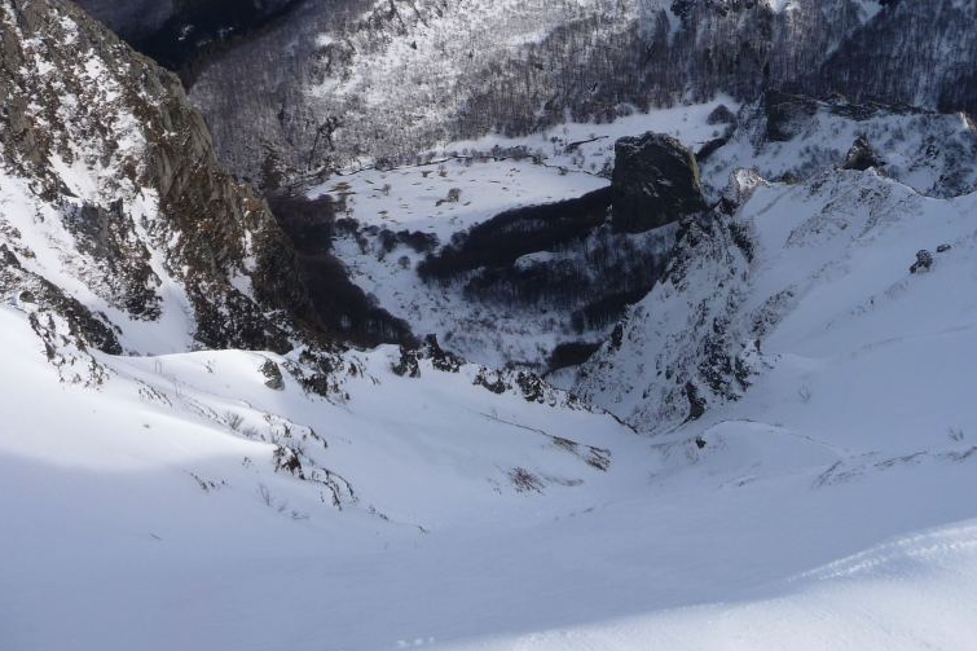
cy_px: 215
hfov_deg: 53.0
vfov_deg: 36.5
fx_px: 977
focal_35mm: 36
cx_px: 545
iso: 100
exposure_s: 1/250
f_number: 8
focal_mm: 4.7
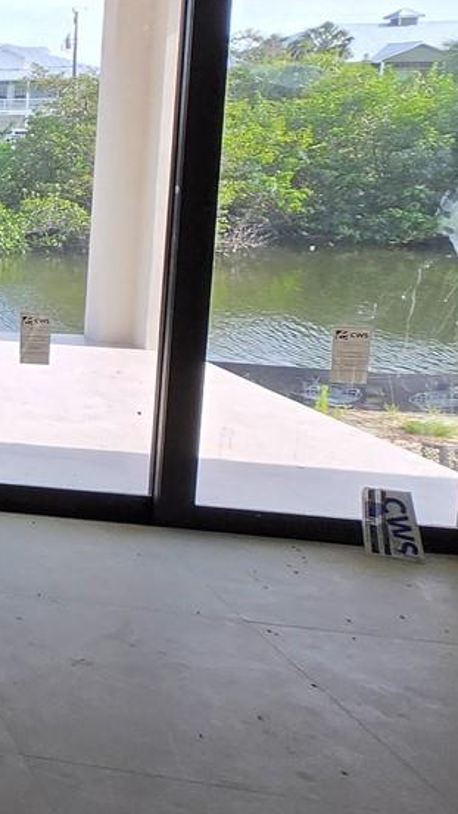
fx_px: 885
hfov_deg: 15.8
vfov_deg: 47.7
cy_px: 213
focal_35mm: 41
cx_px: -611
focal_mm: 1.7
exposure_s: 1/136
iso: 25
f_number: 2.2
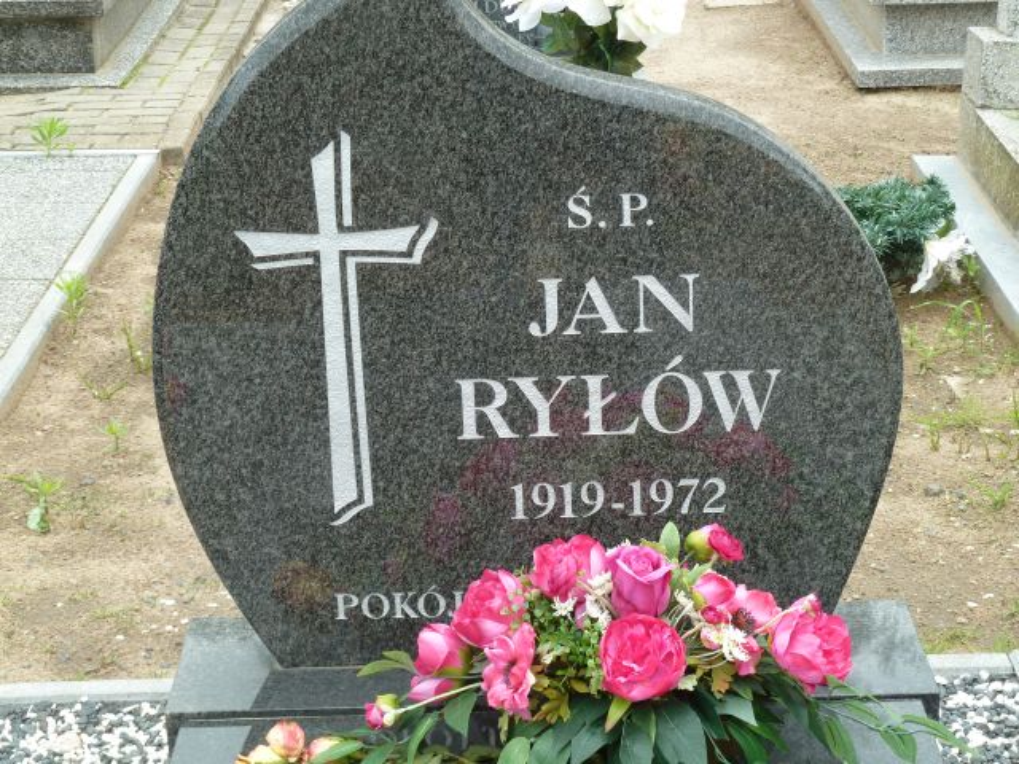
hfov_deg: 25.0
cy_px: 382
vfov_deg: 18.9
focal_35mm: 78
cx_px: 510
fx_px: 2296
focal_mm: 12.8
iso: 80
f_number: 4.2
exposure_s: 1/100
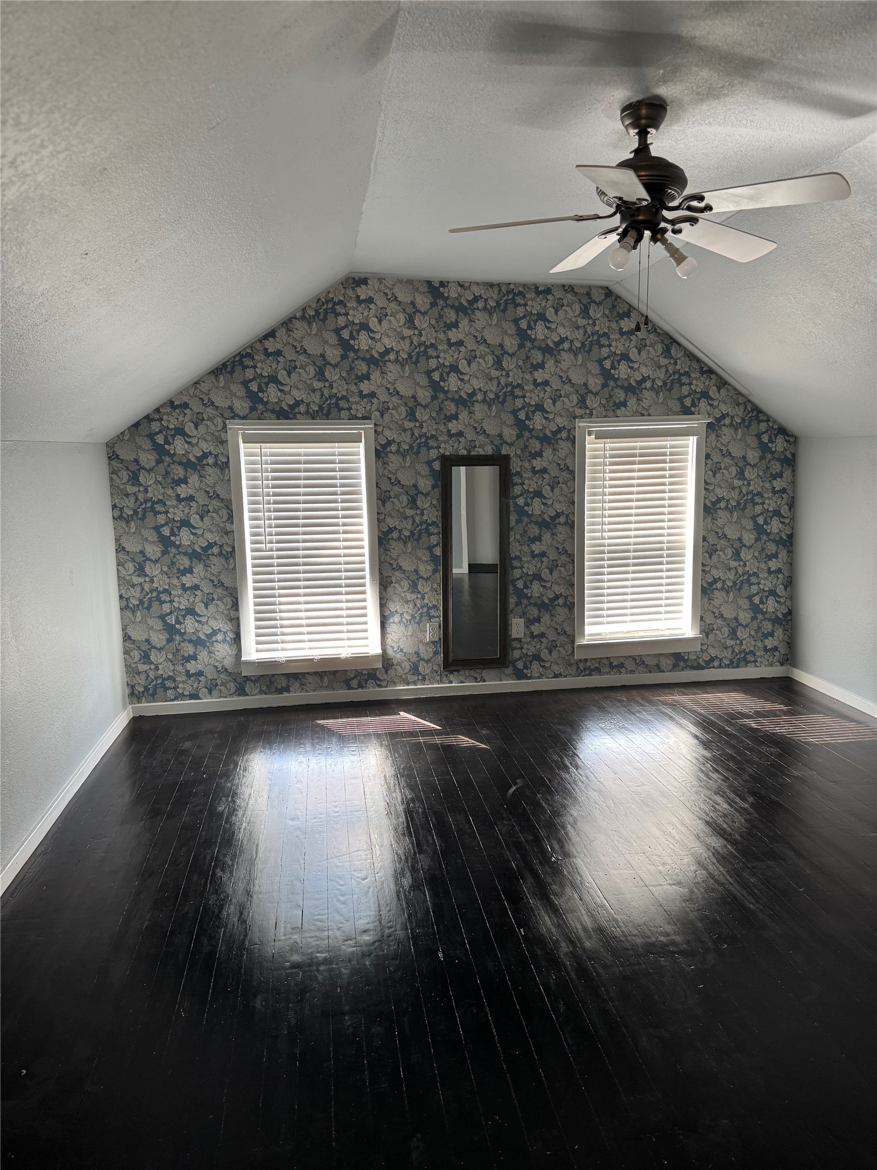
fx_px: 811
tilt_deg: -8.3
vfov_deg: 71.6
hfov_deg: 56.8
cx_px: 438
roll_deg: +0.4
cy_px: 585
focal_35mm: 24
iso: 200
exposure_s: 1/113
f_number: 1.78
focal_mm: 6.76
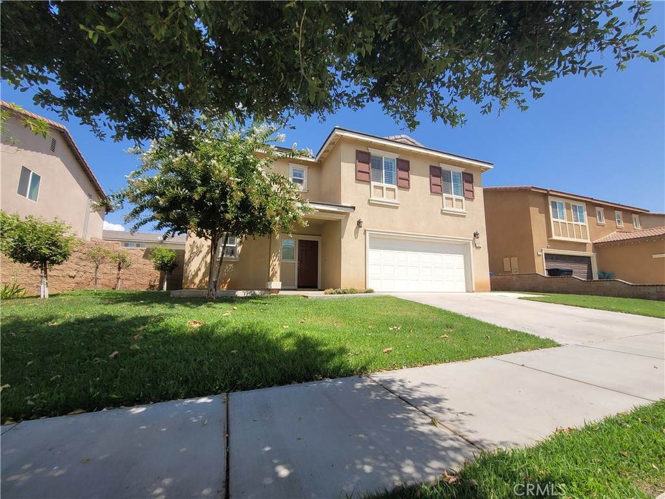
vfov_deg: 89.9
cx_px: 332
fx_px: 250
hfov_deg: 106.2
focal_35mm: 13
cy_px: 250
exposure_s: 1/1525
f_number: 2.2
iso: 64
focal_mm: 2.2
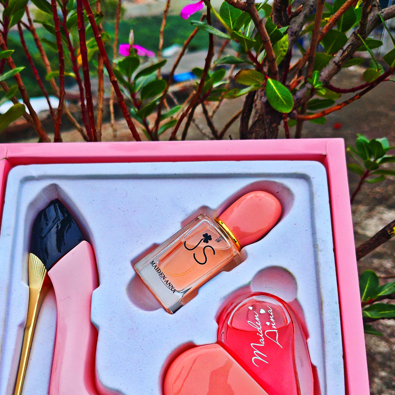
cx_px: 157
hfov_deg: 43.6
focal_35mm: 38
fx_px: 491
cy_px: 267
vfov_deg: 43.2
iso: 200
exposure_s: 1/200
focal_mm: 4.94
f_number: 1.5
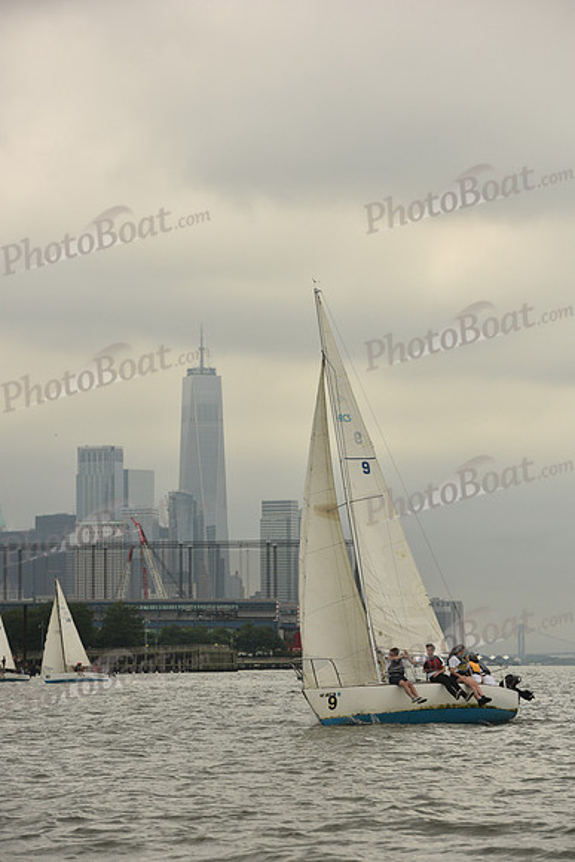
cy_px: 431
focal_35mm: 140
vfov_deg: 14.7
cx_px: 288
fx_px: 3352
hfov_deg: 9.8
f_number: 8
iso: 320
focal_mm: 140
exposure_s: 1/1600
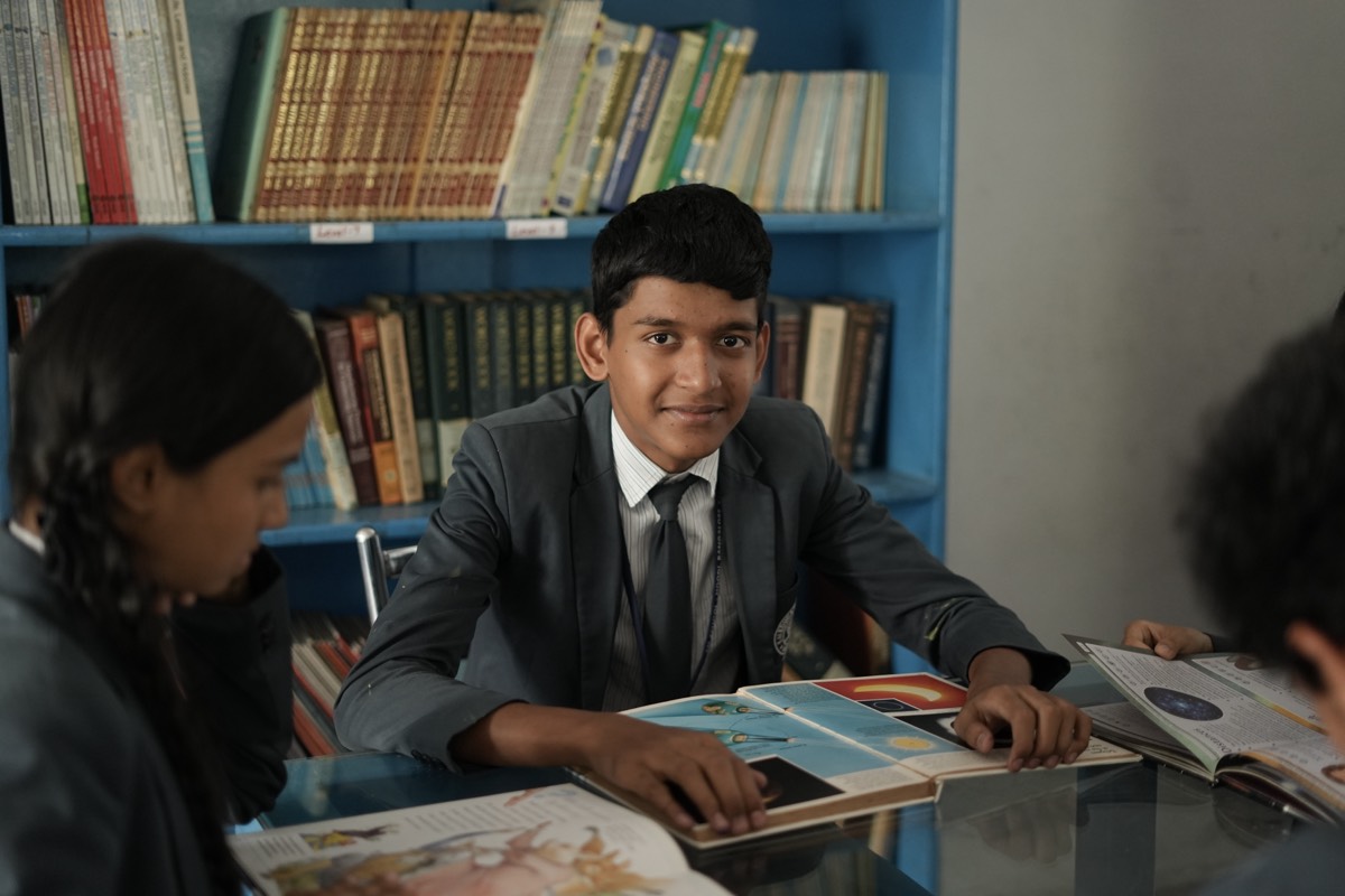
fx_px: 1868
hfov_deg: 39.6
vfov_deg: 27.0
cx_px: 672
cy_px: 448
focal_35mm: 50
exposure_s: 1/100
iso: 1600
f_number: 1.8
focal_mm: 50
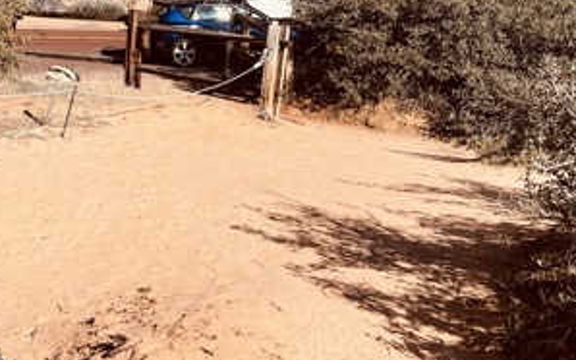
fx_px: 894
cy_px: -60
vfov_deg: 21.3
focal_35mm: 57
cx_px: 126
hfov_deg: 34.7
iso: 32
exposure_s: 1/3922
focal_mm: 5.1
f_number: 1.6
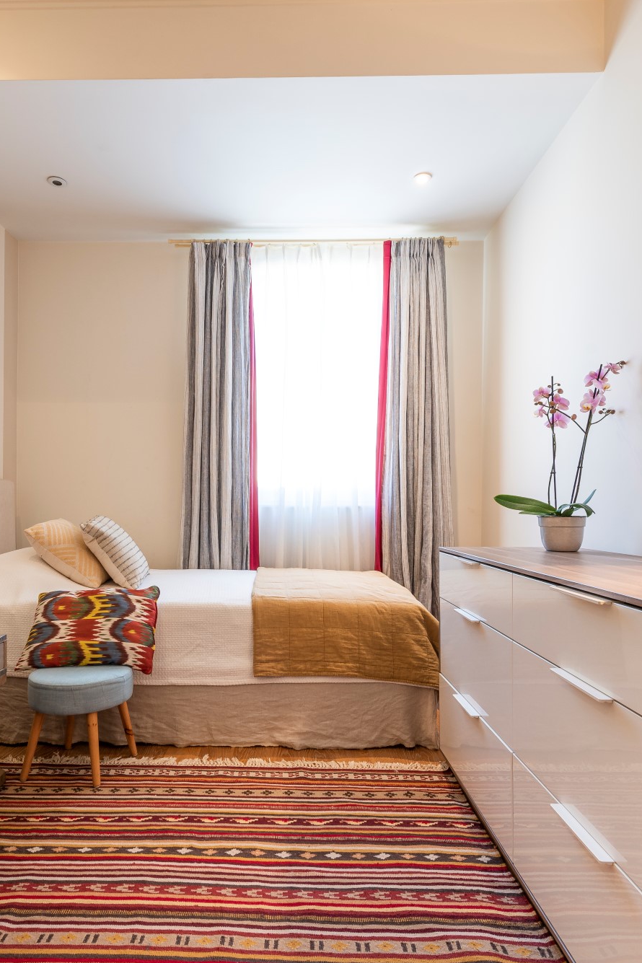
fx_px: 588
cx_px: 265
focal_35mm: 22
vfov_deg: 78.5
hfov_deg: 56.9
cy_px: 503
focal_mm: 14
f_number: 7.1
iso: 50
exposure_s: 1/3
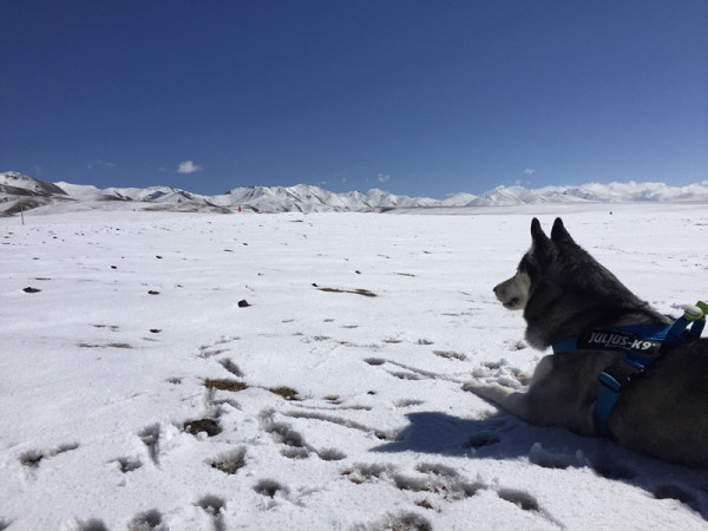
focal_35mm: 29
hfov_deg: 61.7
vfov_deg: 48.2
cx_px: 354
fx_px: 593
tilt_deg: -2.2
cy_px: 266
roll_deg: +1.1
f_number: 2.2
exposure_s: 1/7937
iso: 32
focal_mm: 4.15
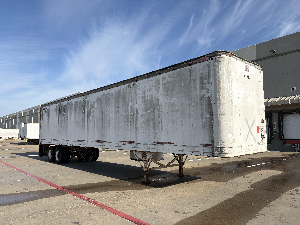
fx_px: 225
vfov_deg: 53.1
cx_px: 150
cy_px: 112
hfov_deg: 67.3
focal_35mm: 26
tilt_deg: +5.7
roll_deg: -0.6
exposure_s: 1/4065
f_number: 1.6
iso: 50
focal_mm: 5.96
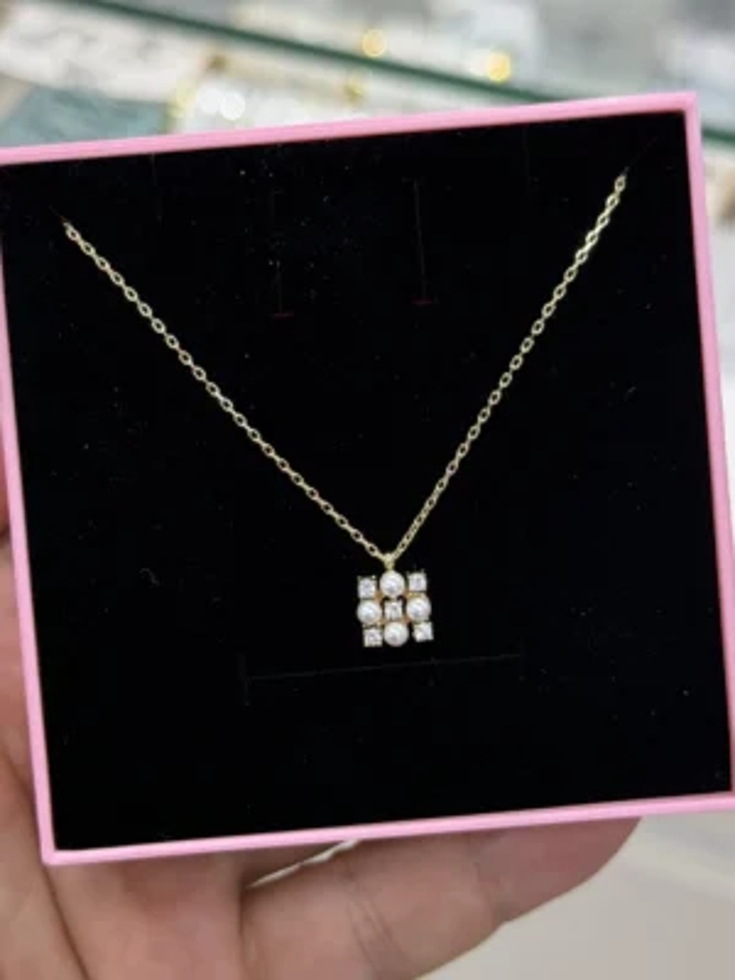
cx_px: 368
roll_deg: -2.2
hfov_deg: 30.3
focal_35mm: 48
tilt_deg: -42.7
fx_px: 1359
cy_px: 490
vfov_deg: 39.7
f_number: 1.78
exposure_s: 1/173
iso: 50
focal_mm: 6.76
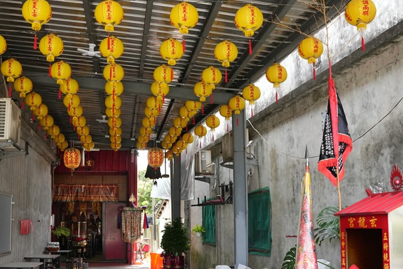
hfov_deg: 48.3
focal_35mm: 40
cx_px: 171
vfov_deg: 33.2
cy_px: 172
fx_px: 448
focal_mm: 24
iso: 2500
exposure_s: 1/400
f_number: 8
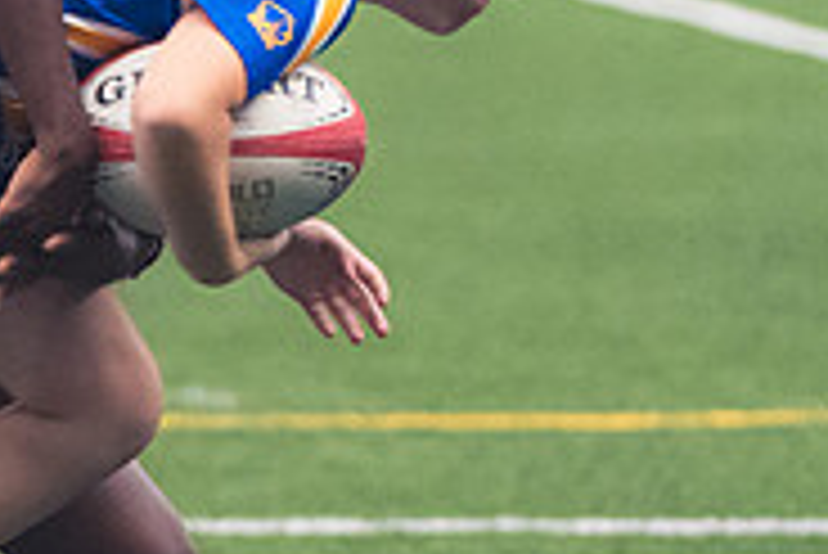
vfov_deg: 2.2
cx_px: 288
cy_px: -5
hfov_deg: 3.4
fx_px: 14110
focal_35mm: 613
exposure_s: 1/320
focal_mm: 130
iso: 4500
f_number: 2.8
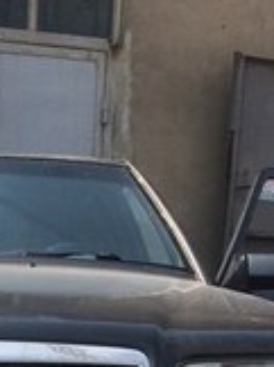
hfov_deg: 16.1
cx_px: -27
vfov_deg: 20.1
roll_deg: -0.2
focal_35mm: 89
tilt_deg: -12.2
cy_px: 487
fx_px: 942
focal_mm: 4.15
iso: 32
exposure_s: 1/1953
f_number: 2.2
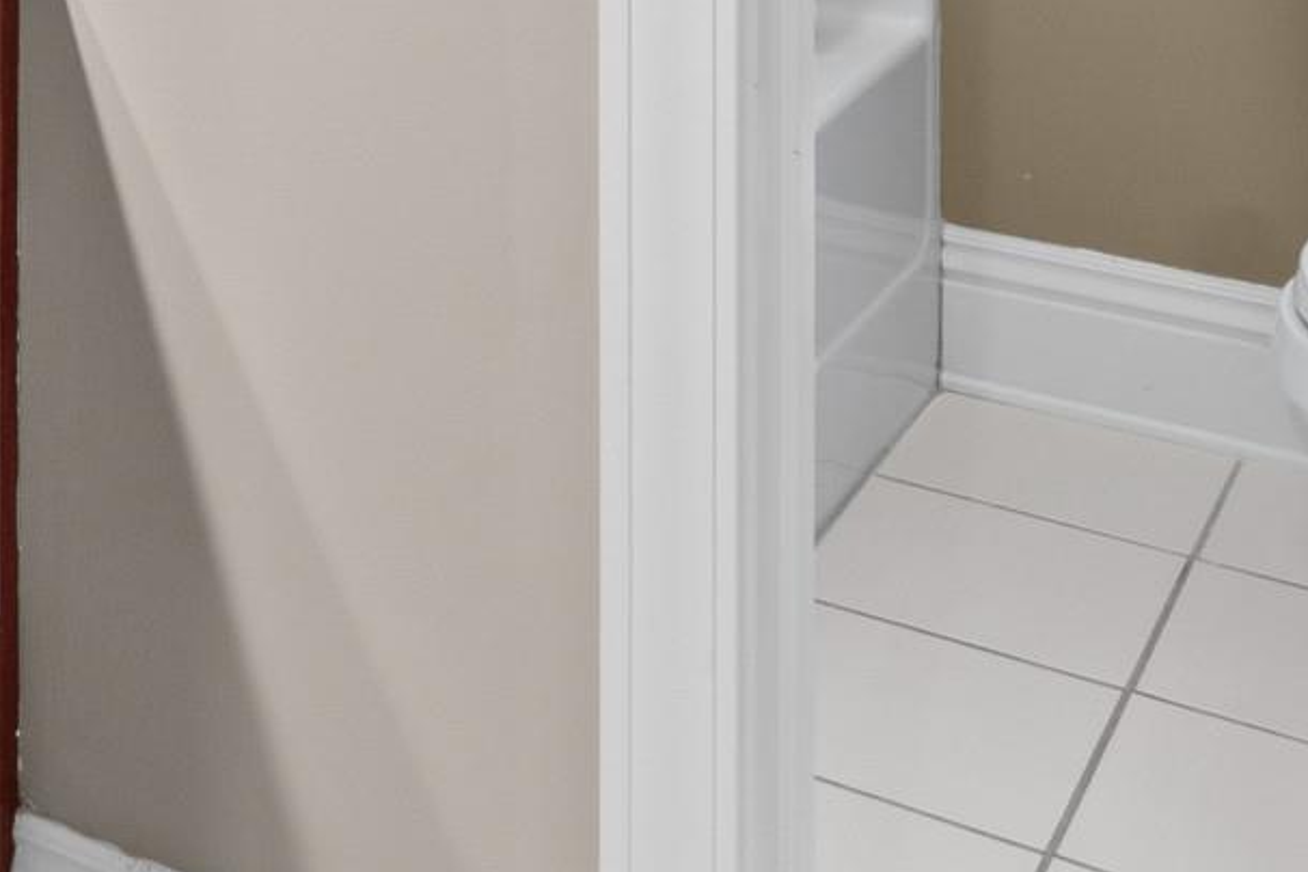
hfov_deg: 27.1
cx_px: -136
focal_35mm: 68
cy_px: -730
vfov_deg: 16.5
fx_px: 2473
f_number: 9
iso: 250
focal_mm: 11
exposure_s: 1
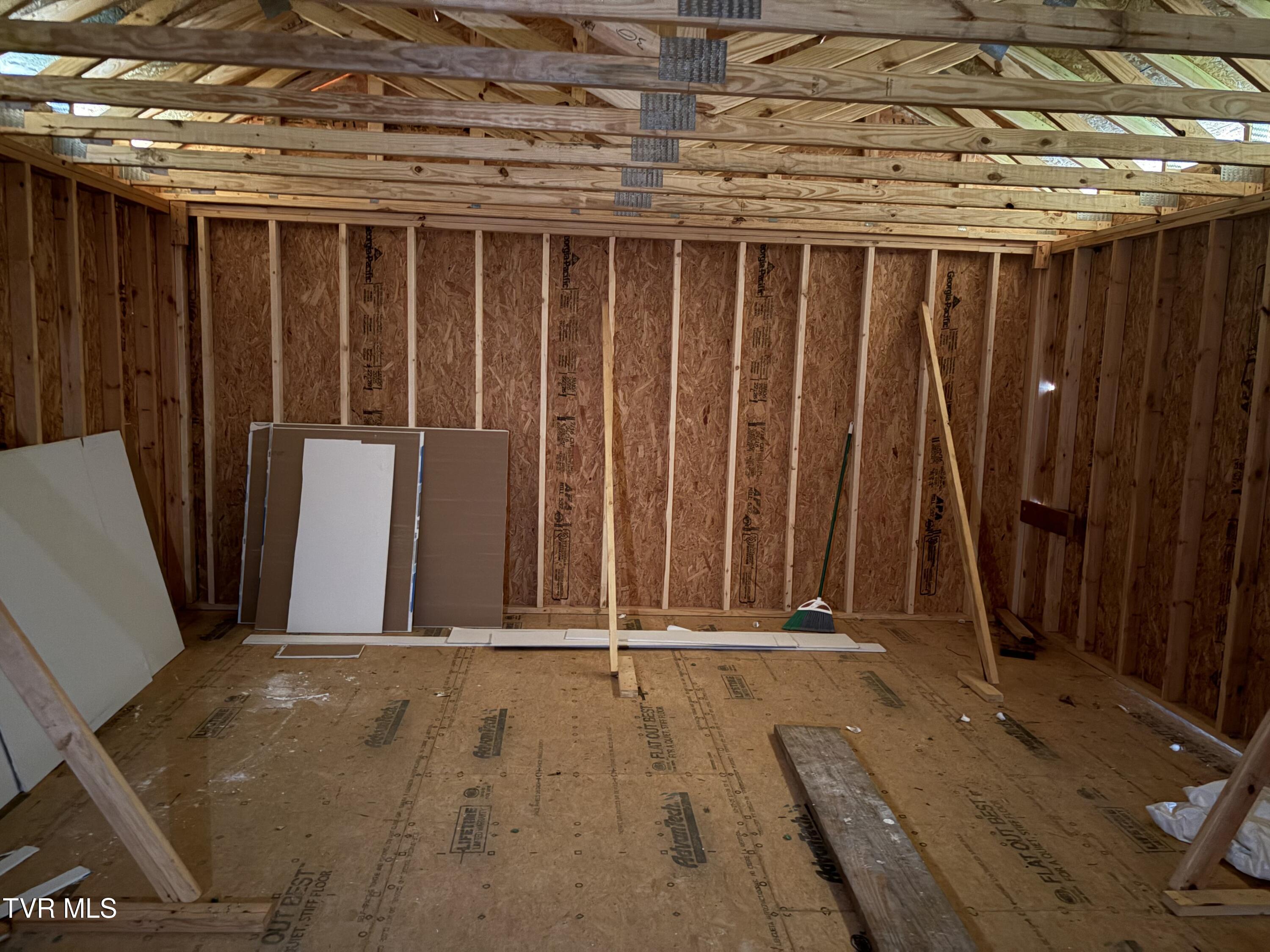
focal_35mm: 26
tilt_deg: -7.2
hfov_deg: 67.3
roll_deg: -1.1
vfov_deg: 53.1
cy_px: 476
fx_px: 954
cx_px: 635
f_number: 1.6
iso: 1000
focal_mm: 5.96
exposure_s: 1/9
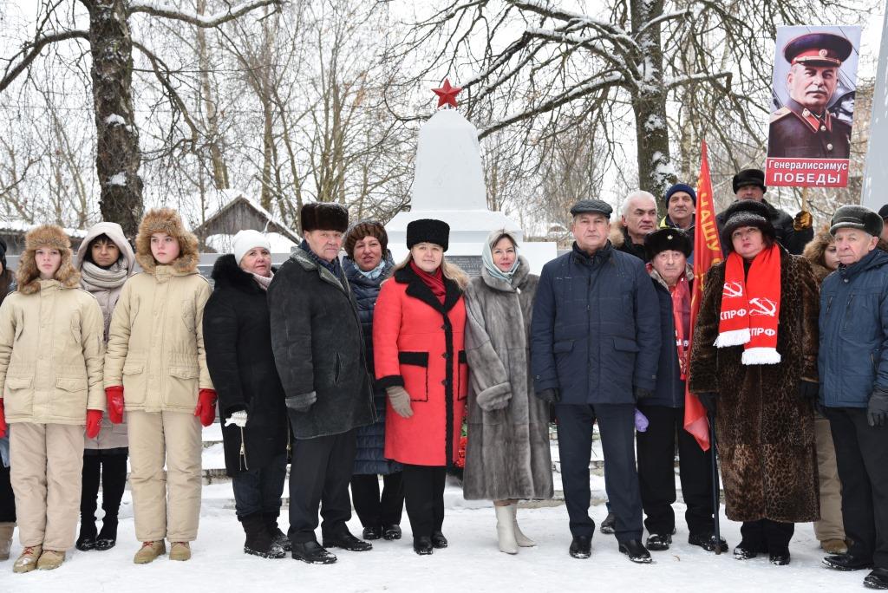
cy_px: 296
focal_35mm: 50
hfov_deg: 39.6
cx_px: 444
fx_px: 1234
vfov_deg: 27.0
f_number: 5.6
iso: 400
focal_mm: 50
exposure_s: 1/125
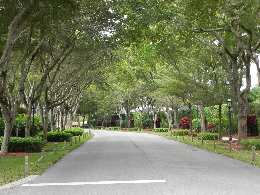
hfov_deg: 23.0
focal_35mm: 85
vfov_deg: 17.4
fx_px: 638
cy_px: 98
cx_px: 130
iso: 160
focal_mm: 15.1
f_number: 4.5
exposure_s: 1/139
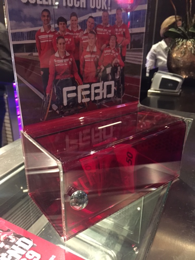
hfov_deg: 48.2
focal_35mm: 29
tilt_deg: -22.1
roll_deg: -0.1
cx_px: 98
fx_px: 218
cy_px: 130
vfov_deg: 61.7
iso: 400
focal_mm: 4.15
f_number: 2.2
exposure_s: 1/15
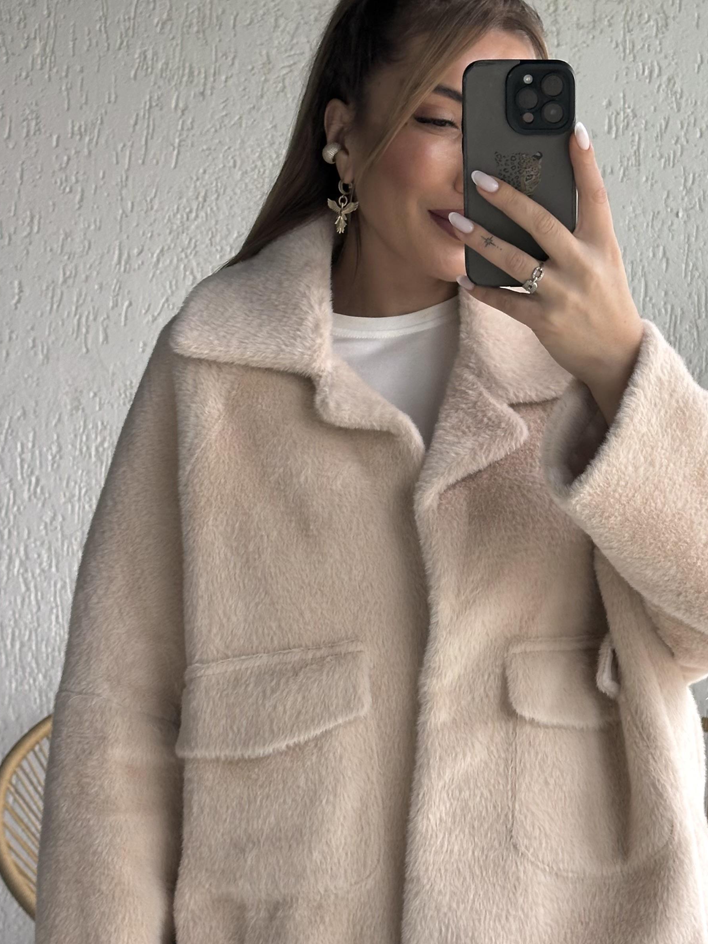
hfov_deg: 18.1
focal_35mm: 81
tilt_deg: -18.5
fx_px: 2209
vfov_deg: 24.1
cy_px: 543
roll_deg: -4.7
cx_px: 542
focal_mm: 6.86
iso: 80
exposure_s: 1/76
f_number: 1.78
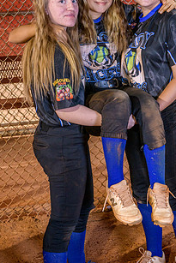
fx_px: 601
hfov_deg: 16.6
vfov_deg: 24.7
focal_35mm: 82
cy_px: 111
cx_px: 112
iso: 2000
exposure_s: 1/80
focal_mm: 56
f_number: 5
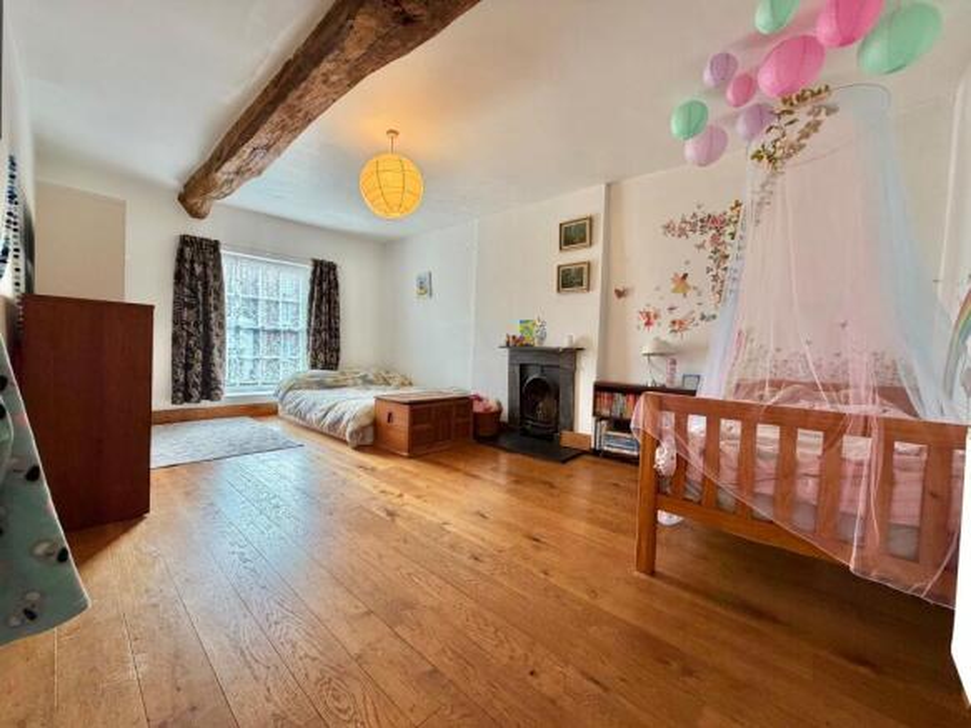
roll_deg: -2.5
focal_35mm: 14
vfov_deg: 85.7
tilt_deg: -2.7
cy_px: 364
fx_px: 393
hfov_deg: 102.1
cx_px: 486
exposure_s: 1/121
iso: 200
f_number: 2.2
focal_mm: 2.22
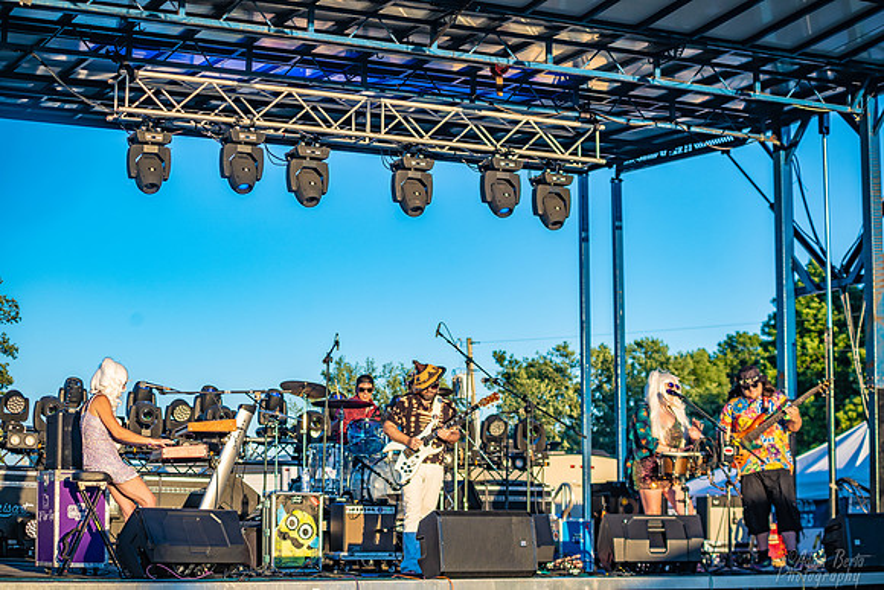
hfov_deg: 27.0
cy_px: 295
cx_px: 442
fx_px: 1842
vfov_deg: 18.2
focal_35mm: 75
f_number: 5.6
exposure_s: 1/400
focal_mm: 75
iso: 250
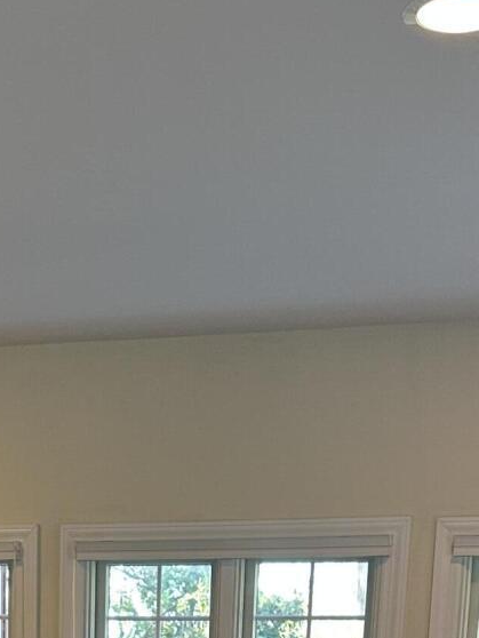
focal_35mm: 86
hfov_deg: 17.1
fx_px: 1585
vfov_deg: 18.7
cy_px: 1076
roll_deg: -2.7
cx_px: 129
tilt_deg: -10.9
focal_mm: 6.86
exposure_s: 1/60
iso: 160
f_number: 1.78
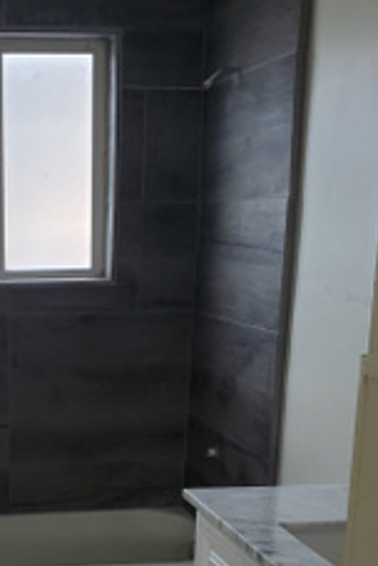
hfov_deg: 23.0
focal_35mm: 57
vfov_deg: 33.9
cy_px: 464
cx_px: 15
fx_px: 898
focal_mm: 4.3
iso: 250
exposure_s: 1/120
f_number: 2.4
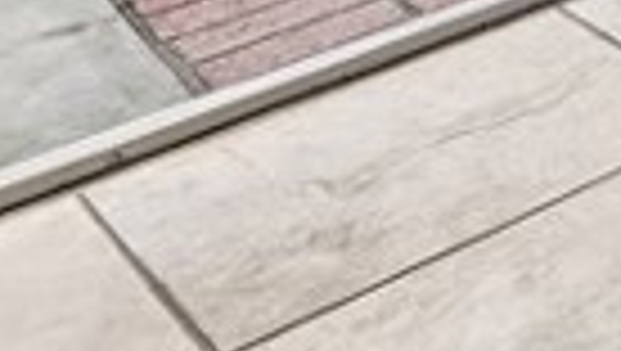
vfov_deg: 8.9
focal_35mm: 93
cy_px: -880
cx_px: 1678
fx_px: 1533
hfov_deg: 13.0
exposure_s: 1/20
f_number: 8
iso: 250
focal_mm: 12
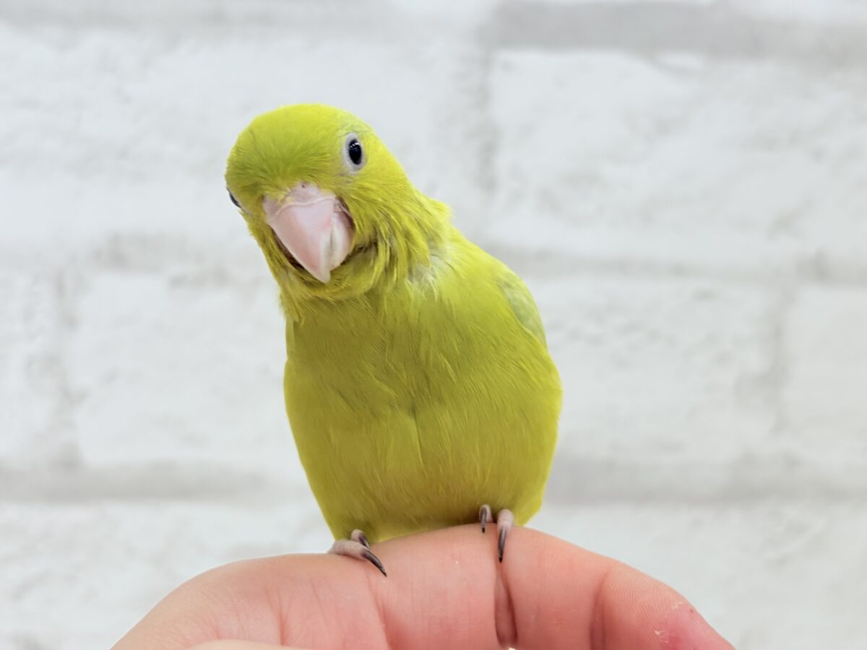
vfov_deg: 28.0
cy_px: 325
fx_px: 1302
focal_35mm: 52
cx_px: 434
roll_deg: +0.1
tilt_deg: +2.7
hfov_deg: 36.8
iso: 64
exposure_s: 1/100
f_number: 1.6
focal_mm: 5.96
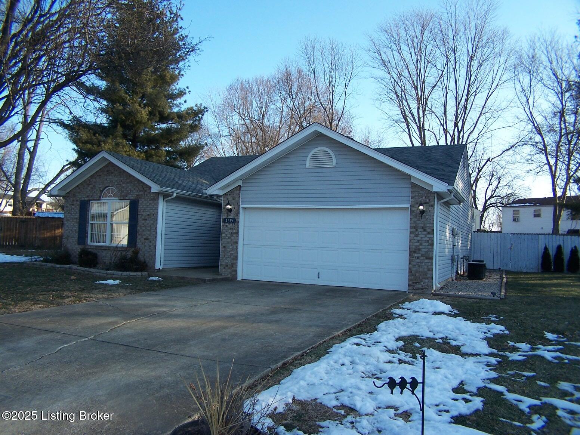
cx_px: 290
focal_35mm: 38
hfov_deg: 49.0
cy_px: 218
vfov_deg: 37.7
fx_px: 637
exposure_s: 1/350
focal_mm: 6.3
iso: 80
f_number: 2.8
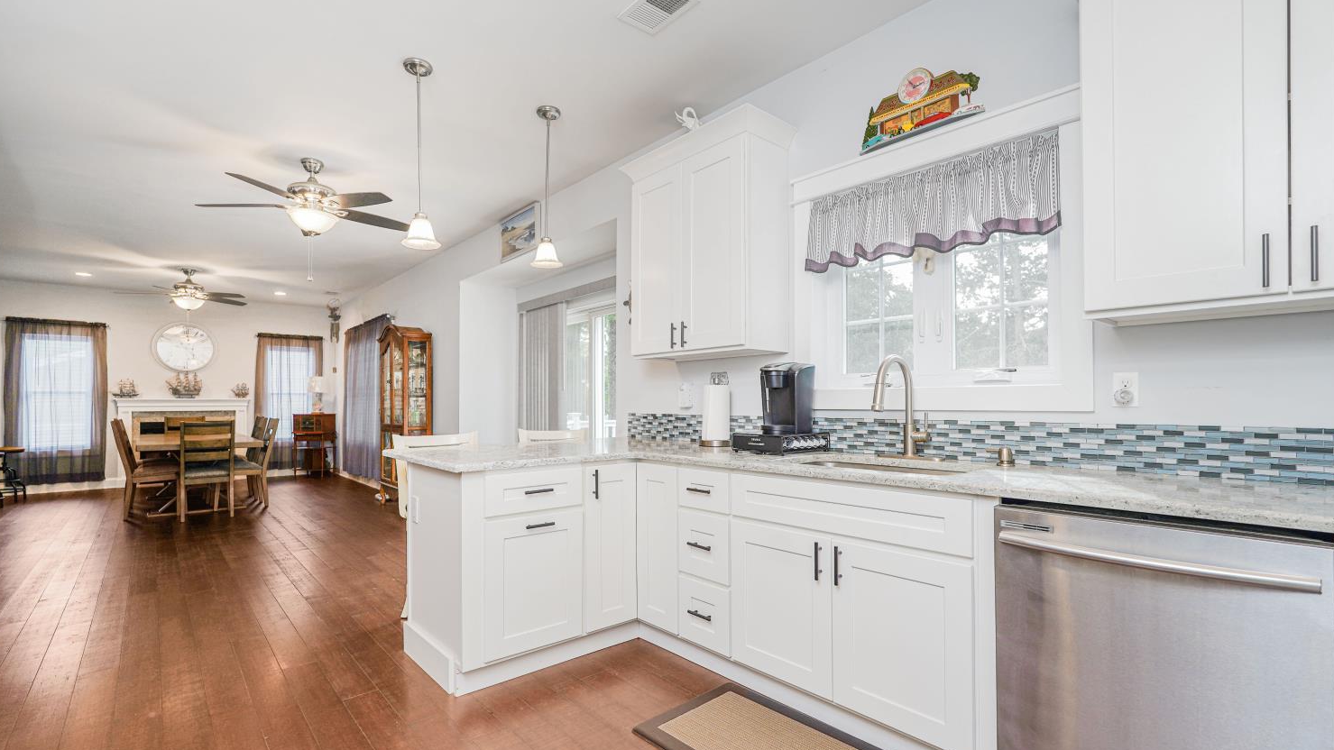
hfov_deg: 94.2
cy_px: 390
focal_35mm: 18
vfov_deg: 62.3
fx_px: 620
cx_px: 666
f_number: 4
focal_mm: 16.5
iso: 64
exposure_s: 1/30
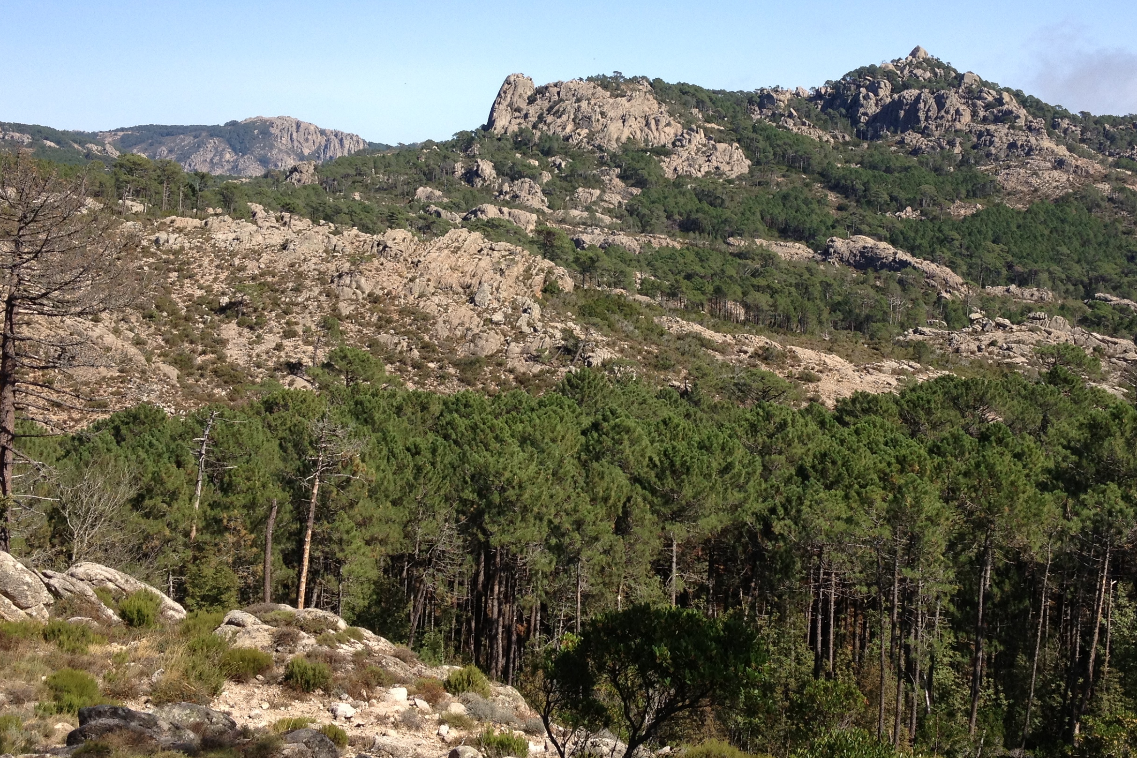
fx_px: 1548
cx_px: 622
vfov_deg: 27.5
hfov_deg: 40.3
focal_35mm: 49
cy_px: 293
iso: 64
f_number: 2.4
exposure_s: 1/1284
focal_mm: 4.28
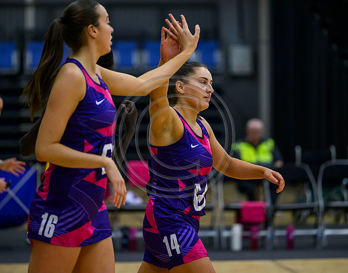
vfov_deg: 7.2
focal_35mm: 211
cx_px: 179
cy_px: 136
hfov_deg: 9.2
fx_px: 2159
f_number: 3.2
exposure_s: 1/1250
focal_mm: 190
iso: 4000
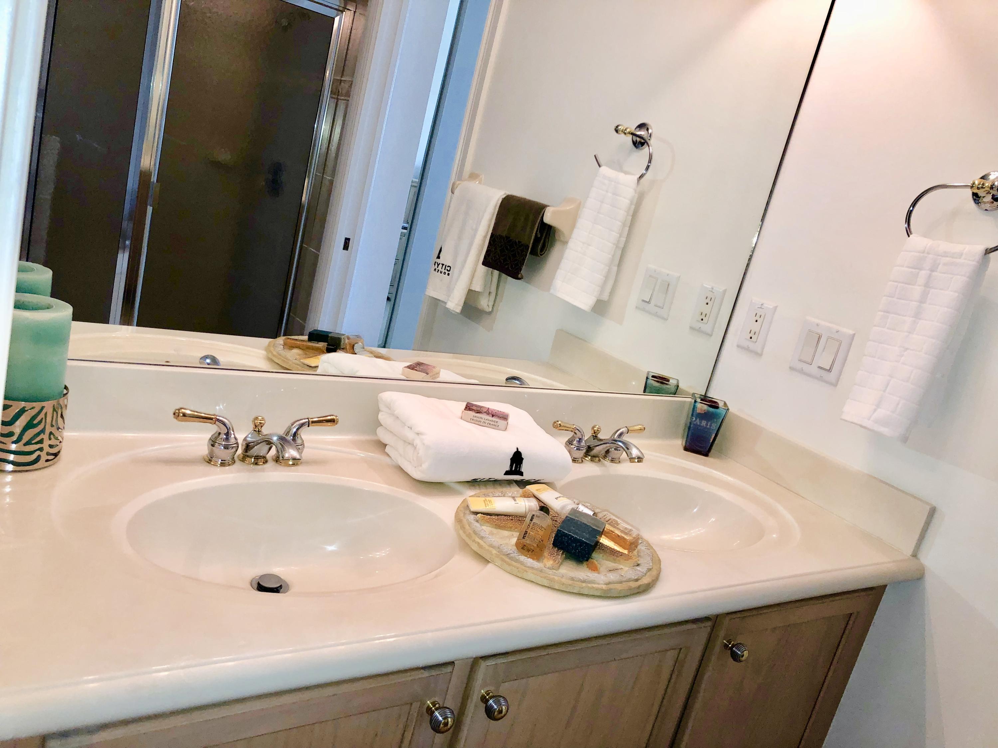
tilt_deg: -14.0
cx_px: 499
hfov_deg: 63.4
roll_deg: -15.0
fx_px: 807
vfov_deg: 49.7
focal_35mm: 28
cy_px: 374
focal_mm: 3.99
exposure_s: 1/120
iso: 80
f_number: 1.8
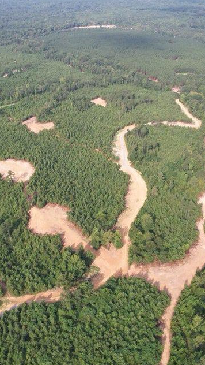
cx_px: 82
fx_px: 338
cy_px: 182
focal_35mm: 35
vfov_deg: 56.6
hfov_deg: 33.6
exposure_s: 1/1000
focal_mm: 8.38
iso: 100
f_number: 2.8
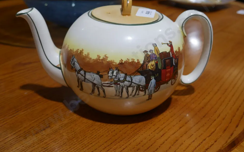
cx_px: 122
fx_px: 286
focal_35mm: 43
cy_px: 69
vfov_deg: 29.8
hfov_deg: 46.2
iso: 200
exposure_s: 1/60
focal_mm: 20
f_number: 4.5
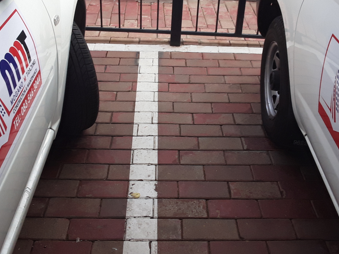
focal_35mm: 45
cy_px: 87
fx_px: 441
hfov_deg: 42.1
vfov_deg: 32.0
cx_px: 160
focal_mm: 2.2
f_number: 1.9
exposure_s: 1/133
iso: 40
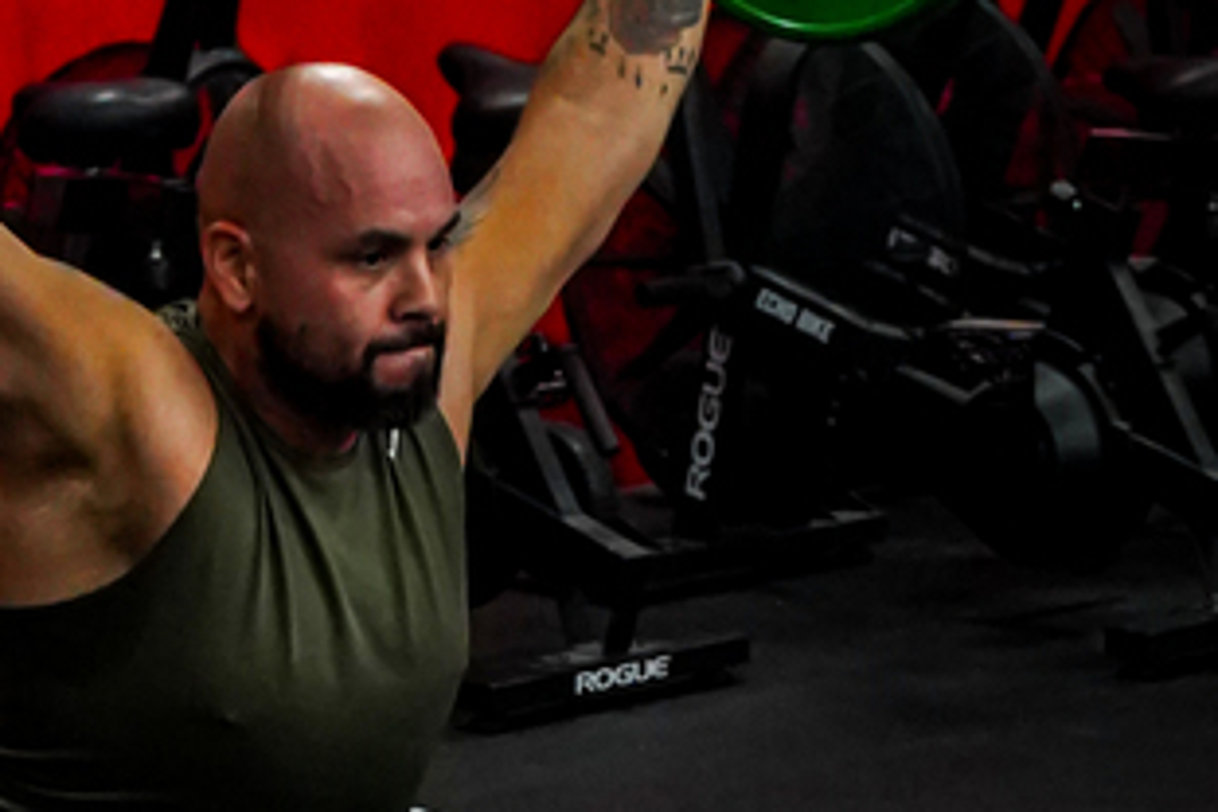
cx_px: 187
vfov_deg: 7.9
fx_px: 5853
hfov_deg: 11.8
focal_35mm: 173
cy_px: 746
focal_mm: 40
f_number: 5
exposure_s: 1/160
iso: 8000
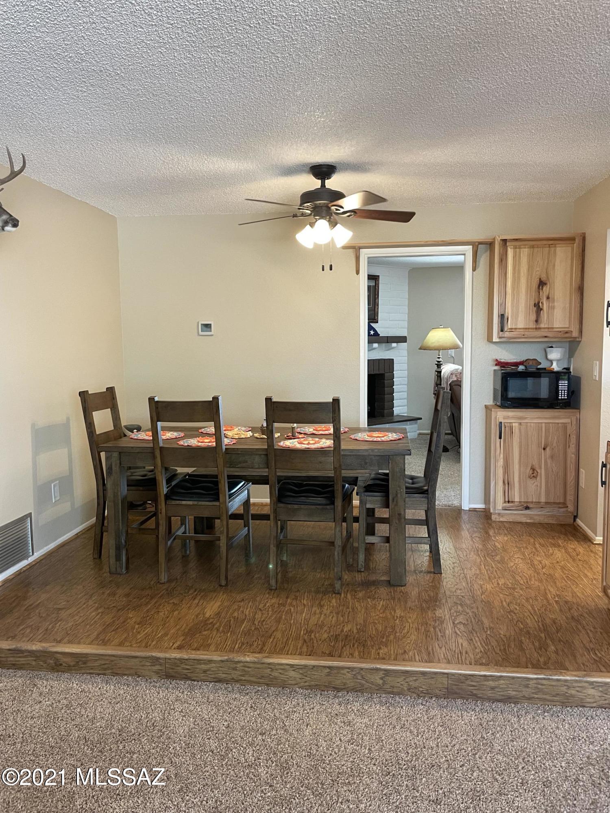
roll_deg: +0.6
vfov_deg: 67.3
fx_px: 611
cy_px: 406
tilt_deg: -3.5
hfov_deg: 53.1
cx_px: 305
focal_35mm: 26
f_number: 1.6
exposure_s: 1/60
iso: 320
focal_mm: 4.2
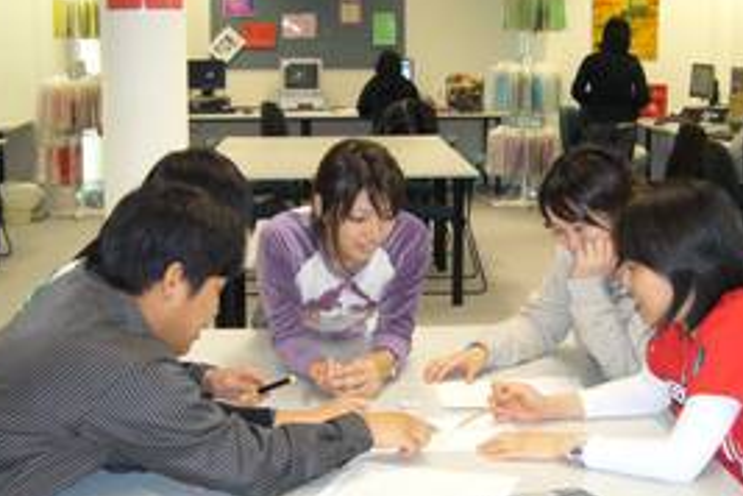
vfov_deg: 22.2
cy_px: 184
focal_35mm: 61
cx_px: 409
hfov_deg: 32.9
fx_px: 1259
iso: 320
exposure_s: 1/60
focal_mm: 5.8
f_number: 2.8
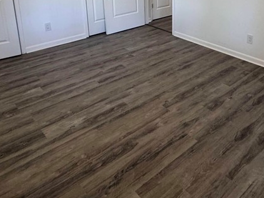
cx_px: 183
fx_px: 259
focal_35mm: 34
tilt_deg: -15.4
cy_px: 11
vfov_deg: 38.2
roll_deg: -1.0
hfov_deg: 52.6
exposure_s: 1/120
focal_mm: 2.22
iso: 250
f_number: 2.2
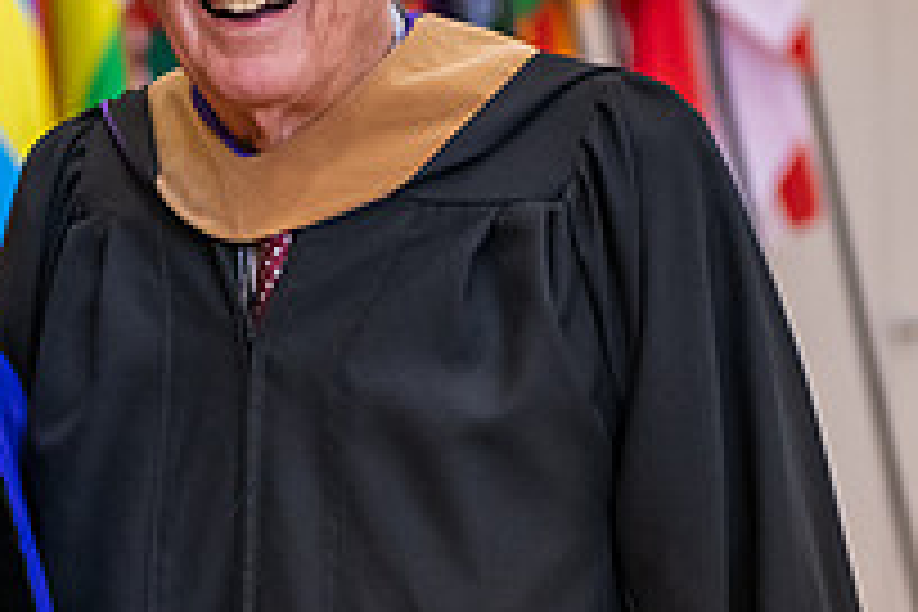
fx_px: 4794
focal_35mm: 188
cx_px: 18
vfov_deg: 7.3
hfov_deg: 10.8
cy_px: 380
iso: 2500
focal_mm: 66
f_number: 3.2
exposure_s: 1/125
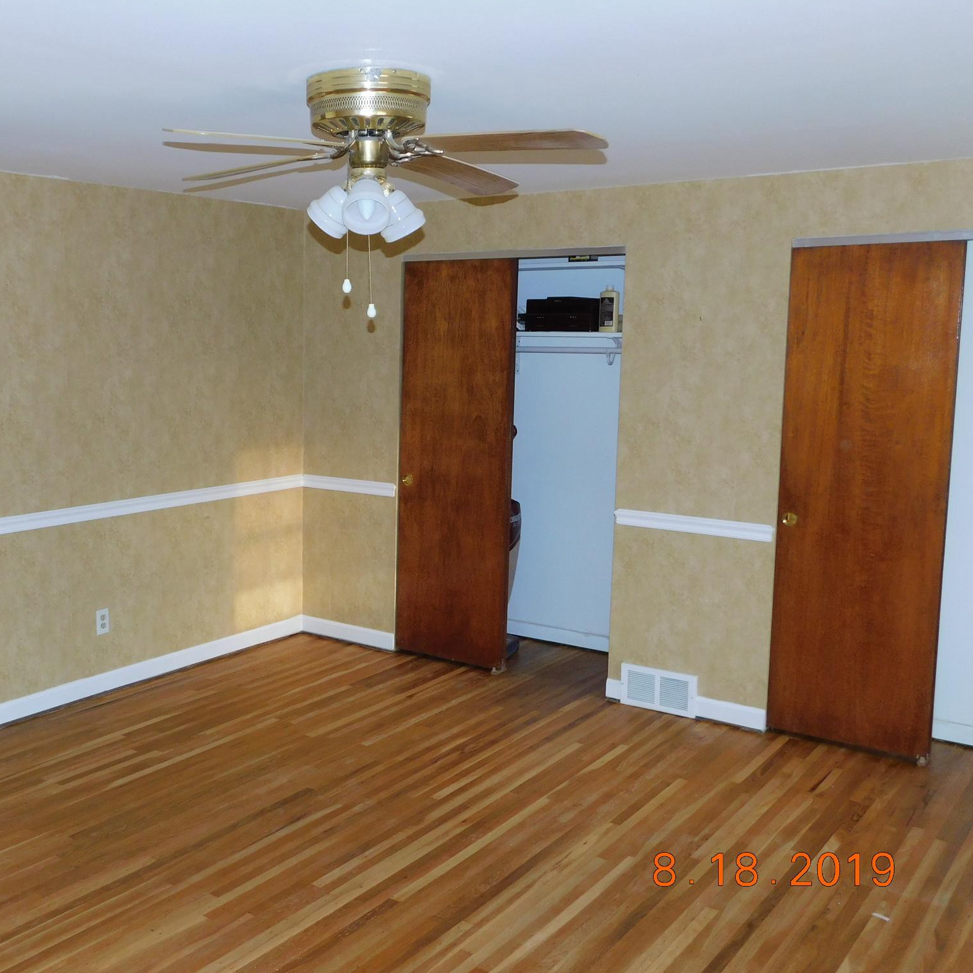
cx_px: 318
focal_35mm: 36
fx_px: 1145
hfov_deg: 45.3
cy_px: 478
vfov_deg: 46.0
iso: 200
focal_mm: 5.3
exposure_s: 1/30
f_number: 3.2
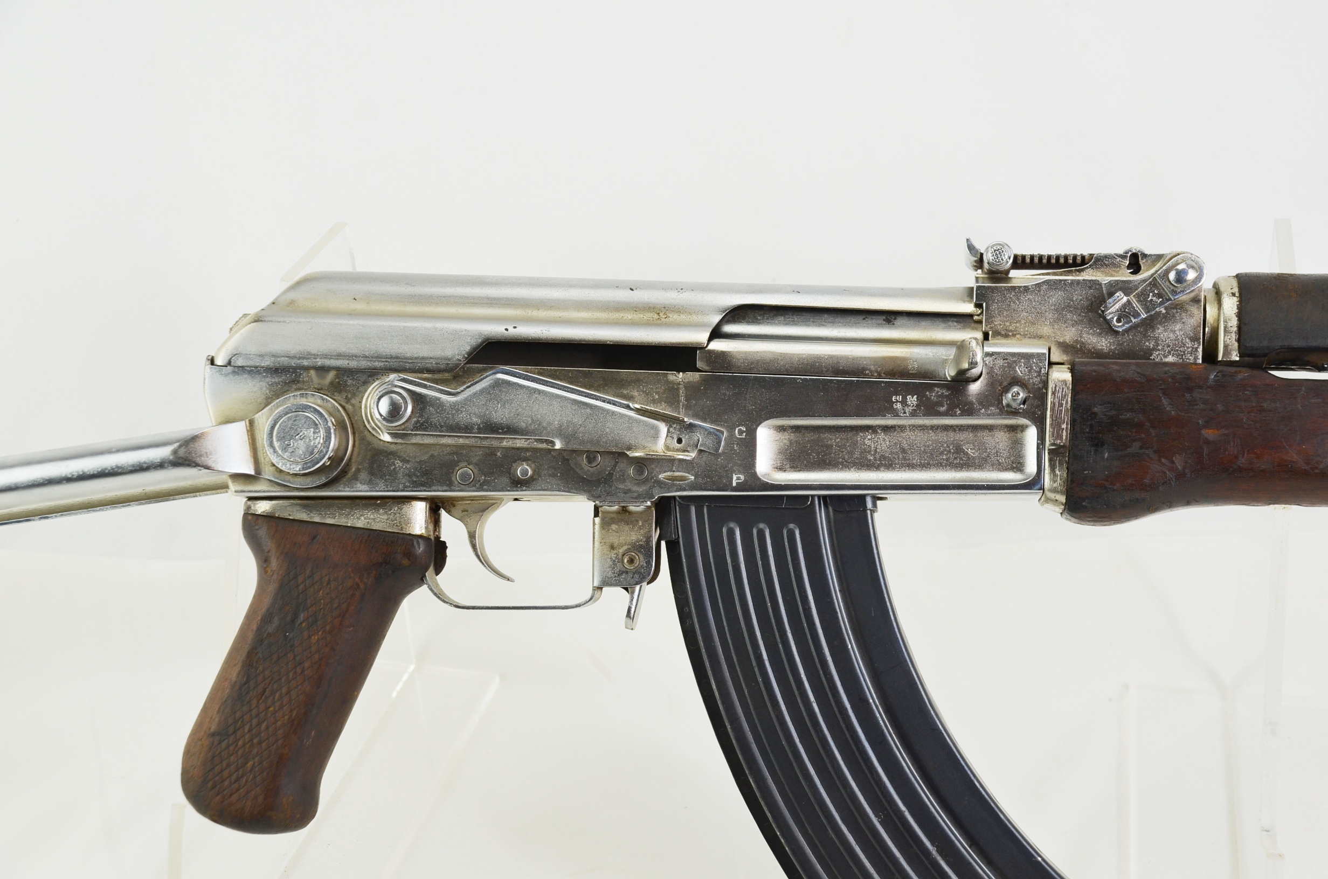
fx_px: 2098
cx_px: 664
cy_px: 440
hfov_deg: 35.1
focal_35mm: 57
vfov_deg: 23.7
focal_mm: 38
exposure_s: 1/125
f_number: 5.6
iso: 360
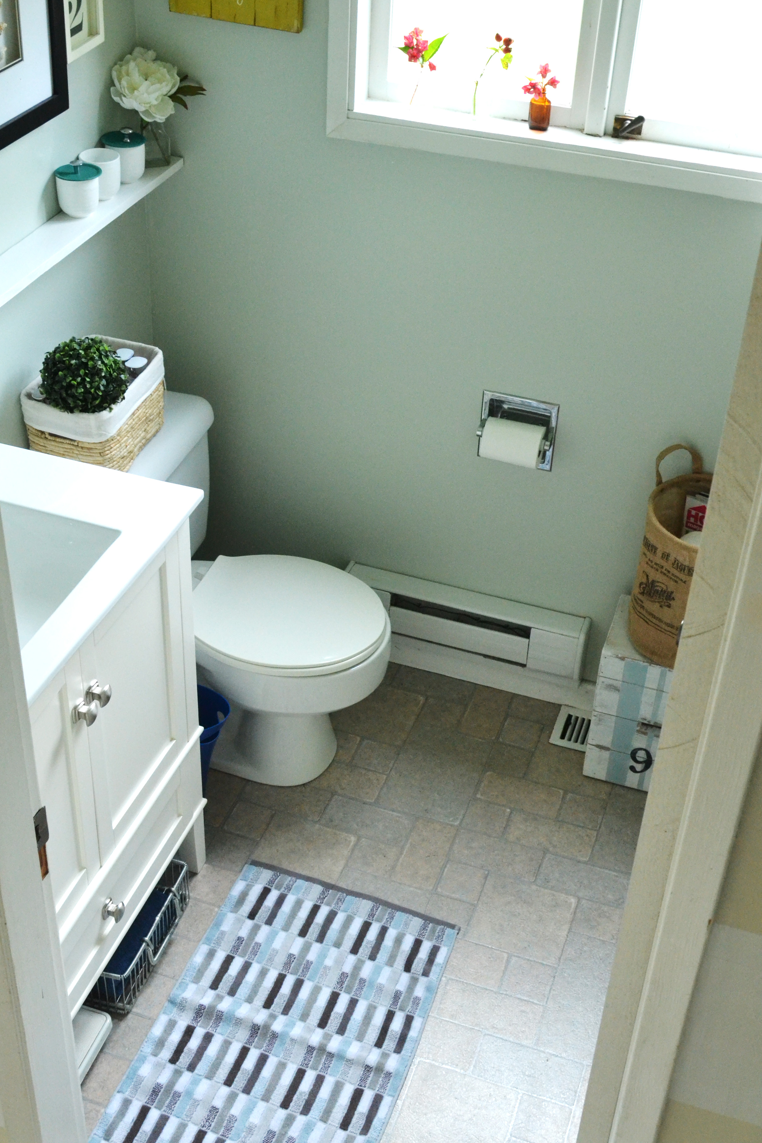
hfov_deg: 29.9
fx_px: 1428
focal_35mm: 45
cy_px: 532
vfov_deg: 43.6
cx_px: 348
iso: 2000
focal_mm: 24
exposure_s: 1/30
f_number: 8
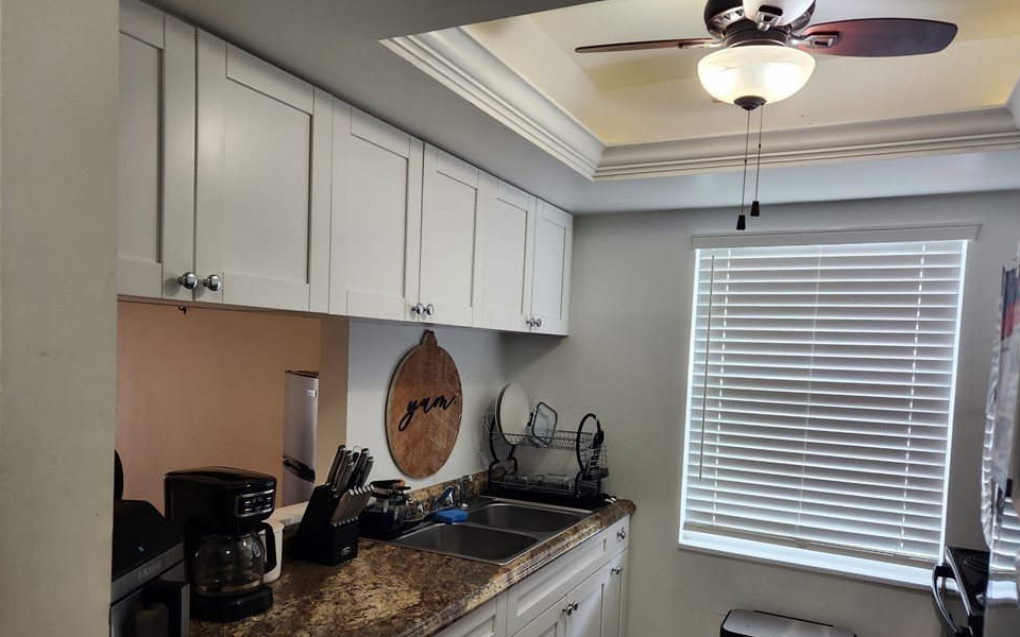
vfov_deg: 47.3
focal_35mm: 26
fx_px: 723
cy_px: 389
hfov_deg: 70.4
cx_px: 506
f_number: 1.8
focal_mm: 5.4
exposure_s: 1/120
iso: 160
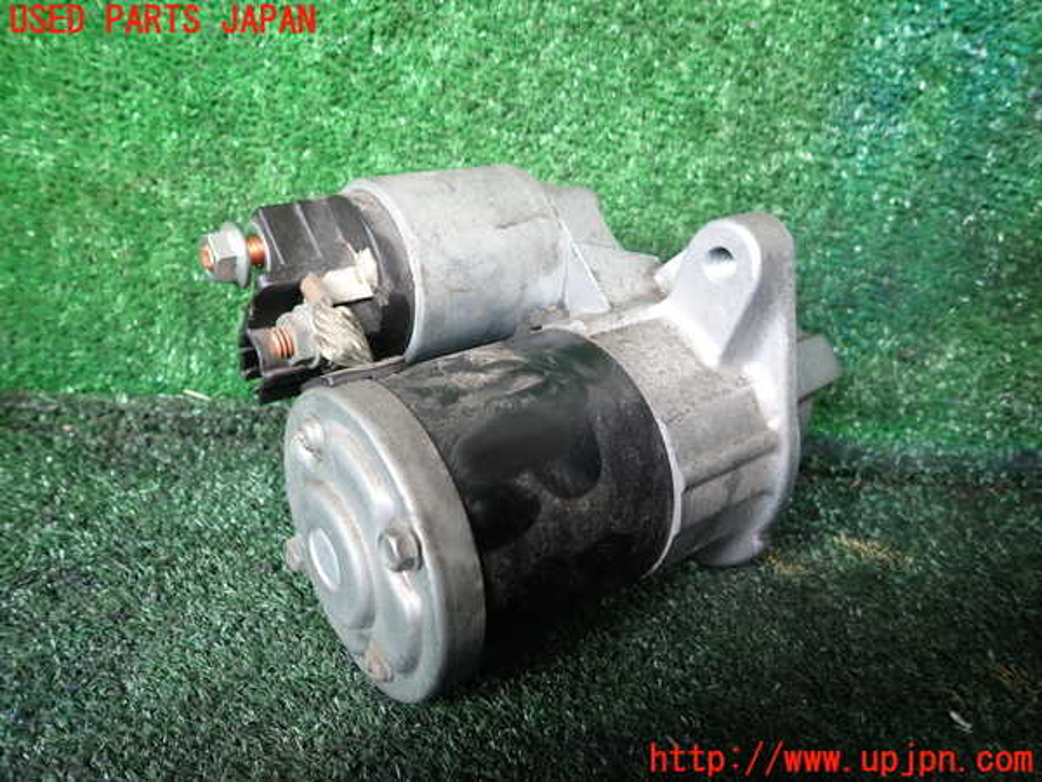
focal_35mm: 25
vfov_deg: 54.9
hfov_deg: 69.4
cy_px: 391
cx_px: 521
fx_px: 753
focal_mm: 4.5
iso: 200
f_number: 2
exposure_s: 1/50
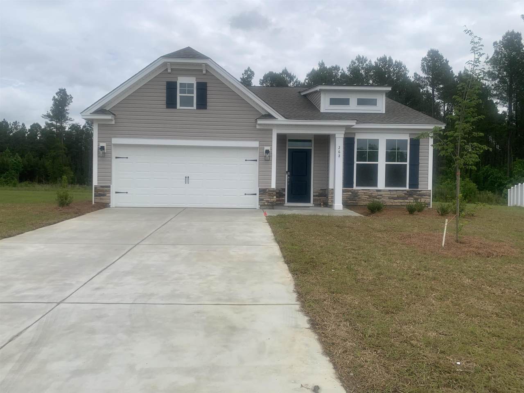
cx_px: 262
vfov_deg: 53.1
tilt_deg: -2.7
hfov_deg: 67.3
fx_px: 394
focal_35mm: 26
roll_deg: +0.2
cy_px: 196
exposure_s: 1/3185
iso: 25
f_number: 1.8
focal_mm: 4.25
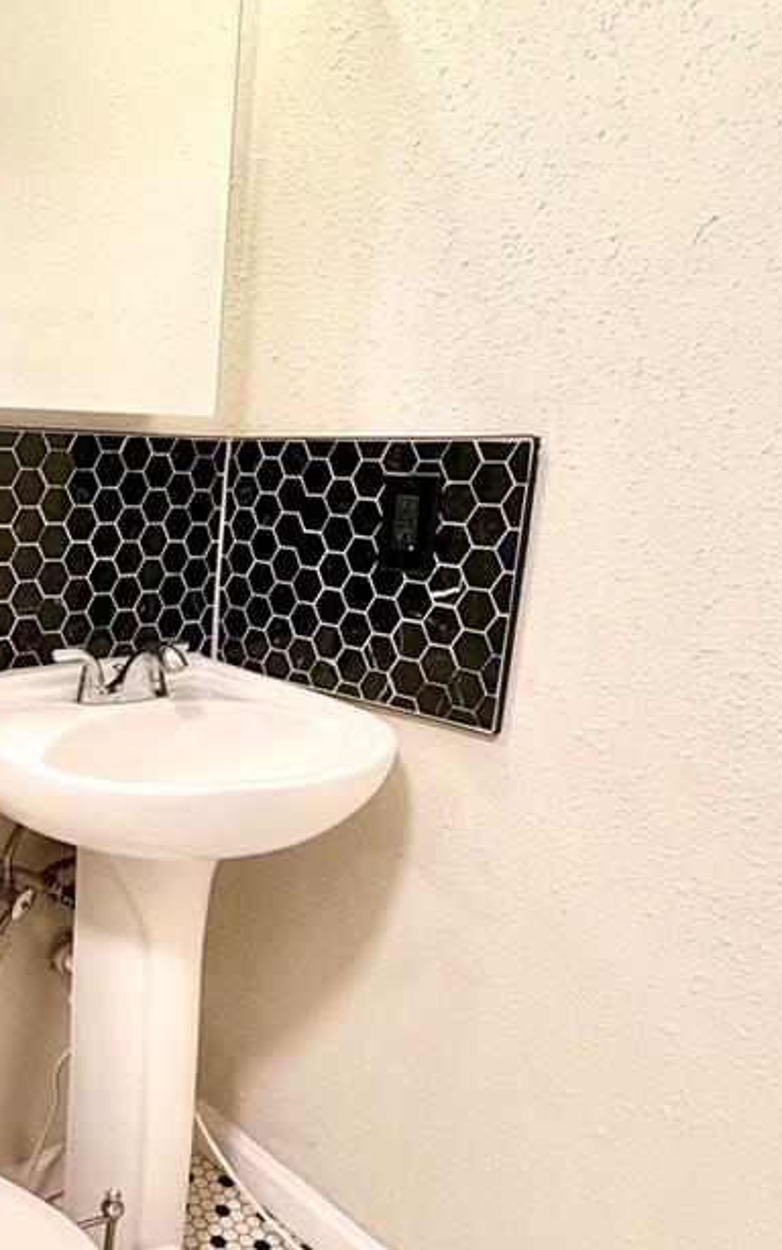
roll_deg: -1.2
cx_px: 49
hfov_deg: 39.4
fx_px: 988
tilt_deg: -12.7
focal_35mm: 29
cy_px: 682
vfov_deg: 64.5
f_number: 2.2
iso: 320
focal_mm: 2.22
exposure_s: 1/120
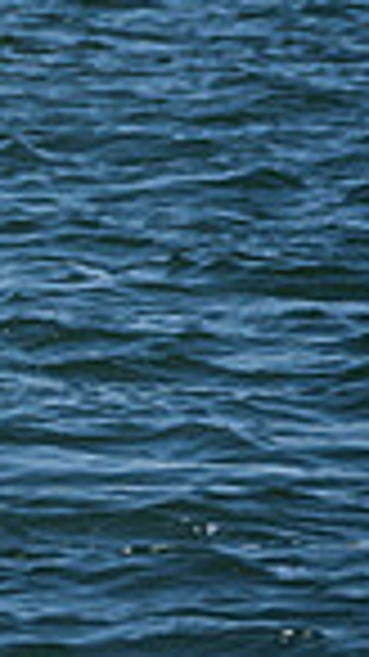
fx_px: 15360
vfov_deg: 2.5
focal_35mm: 882
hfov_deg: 1.4
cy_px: 275
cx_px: -1338
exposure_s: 1/1000
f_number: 7.6
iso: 250
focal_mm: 155
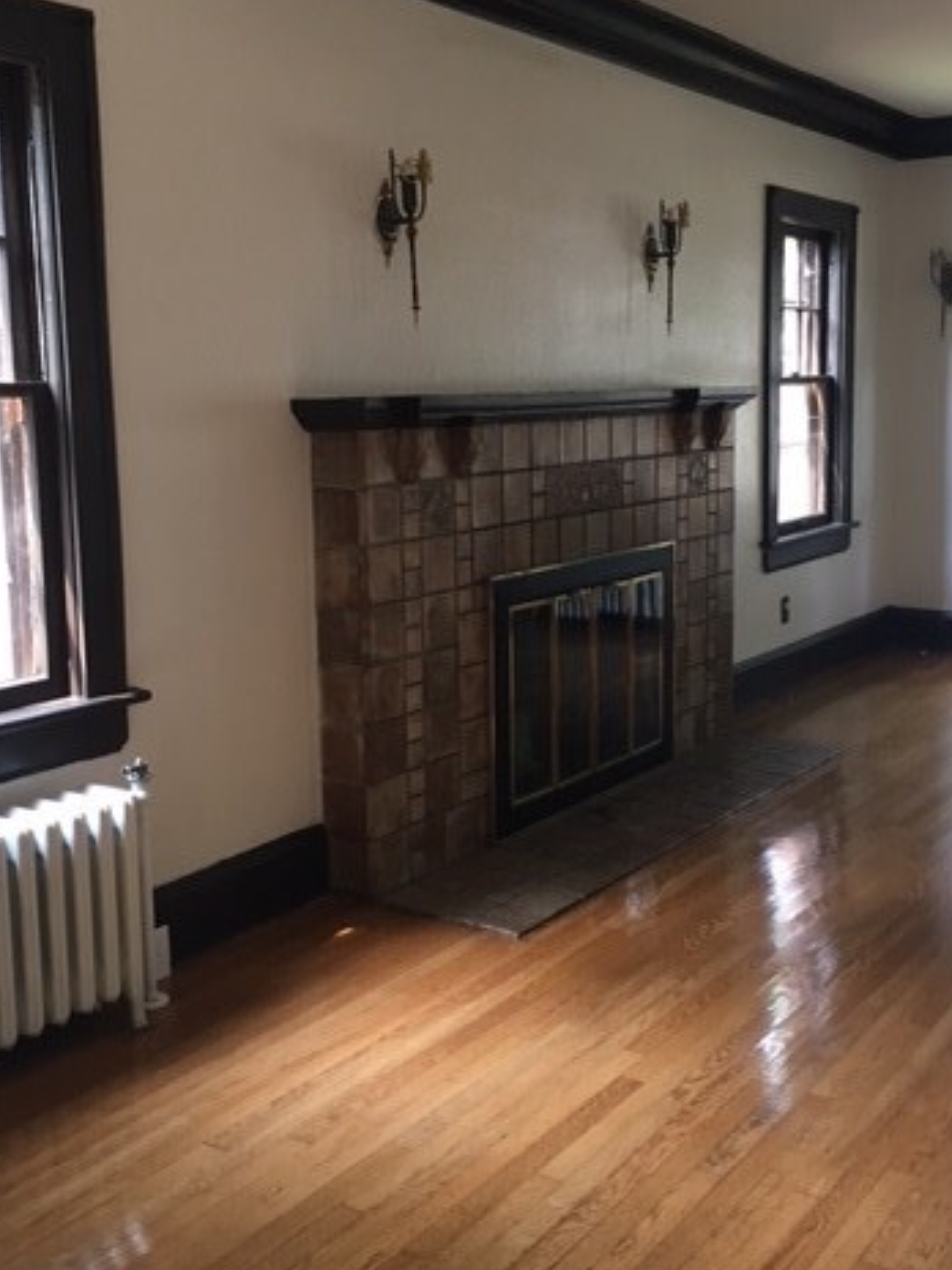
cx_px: 596
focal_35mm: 40
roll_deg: -0.4
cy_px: 586
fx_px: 1467
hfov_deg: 35.8
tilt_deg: -8.3
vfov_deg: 46.8
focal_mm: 4.15
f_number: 2.2
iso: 80
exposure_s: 1/30
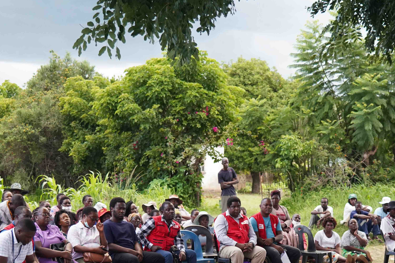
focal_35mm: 80
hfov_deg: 25.4
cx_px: 216
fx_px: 878
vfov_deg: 16.7
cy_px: 255
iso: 2500
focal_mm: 40
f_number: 4
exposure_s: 1/100
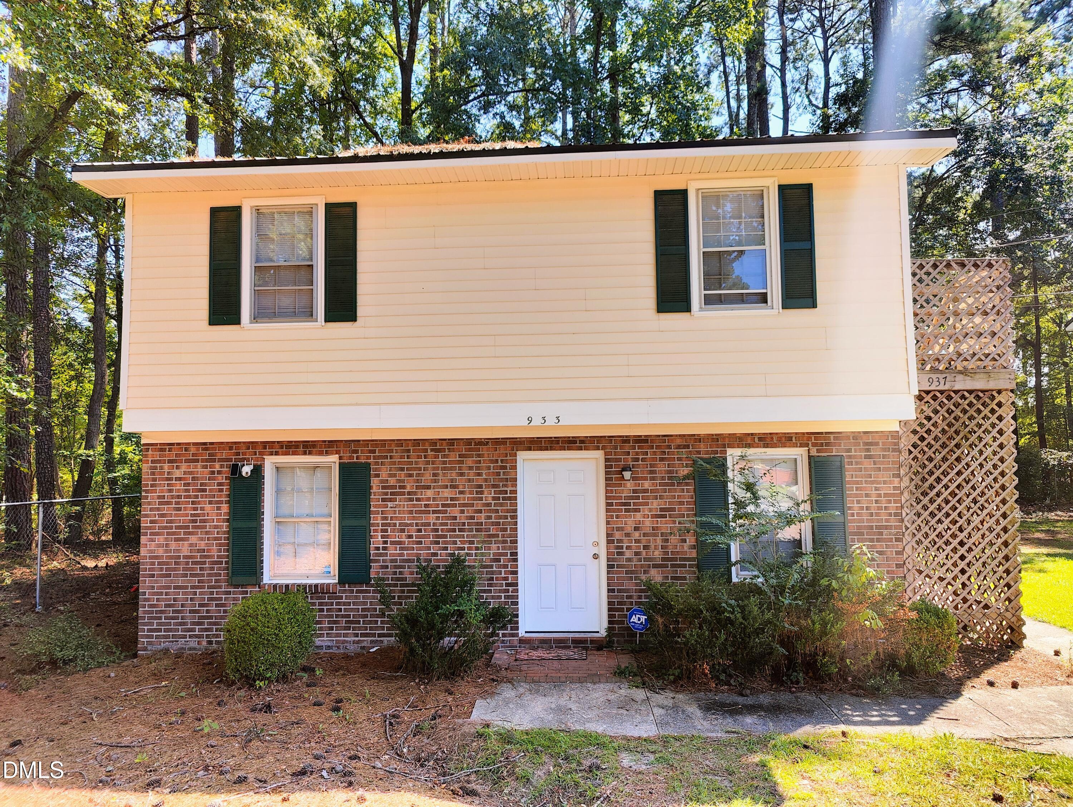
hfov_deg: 73.9
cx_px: 536
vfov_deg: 59.0
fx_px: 714
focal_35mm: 23
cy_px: 404
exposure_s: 1/770
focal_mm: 6.06
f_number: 1.8
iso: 50
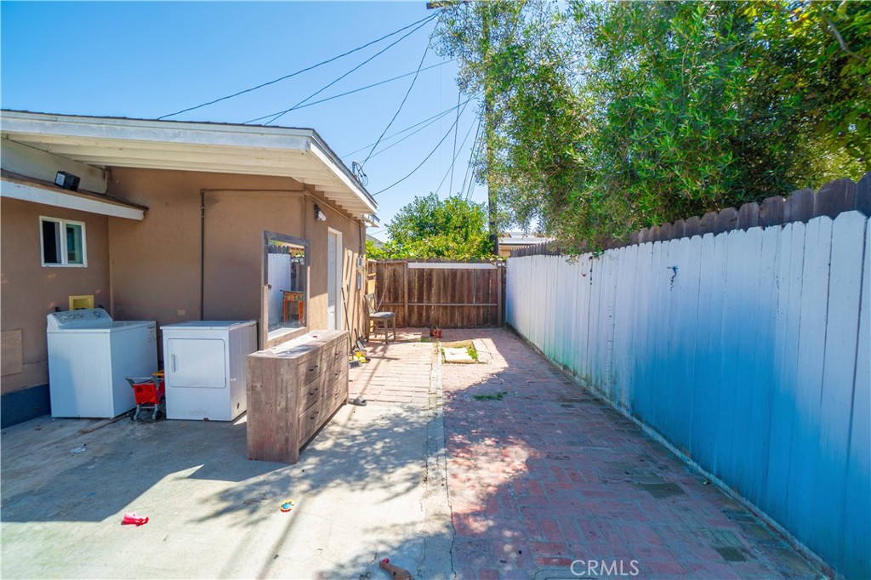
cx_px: 436
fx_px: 363
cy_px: 290
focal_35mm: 15
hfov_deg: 100.4
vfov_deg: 77.3
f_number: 7.1
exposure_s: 1/250
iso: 100
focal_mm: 10
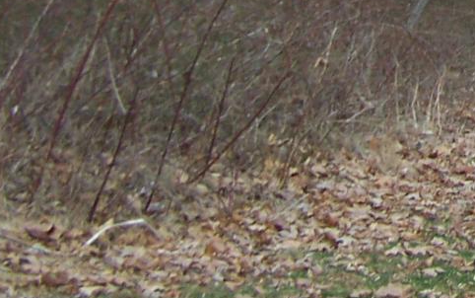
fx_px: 2215
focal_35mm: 171
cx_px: 796
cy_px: -295
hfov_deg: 11.5
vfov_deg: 7.4
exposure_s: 1/125
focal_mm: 6.3
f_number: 2.8
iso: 64
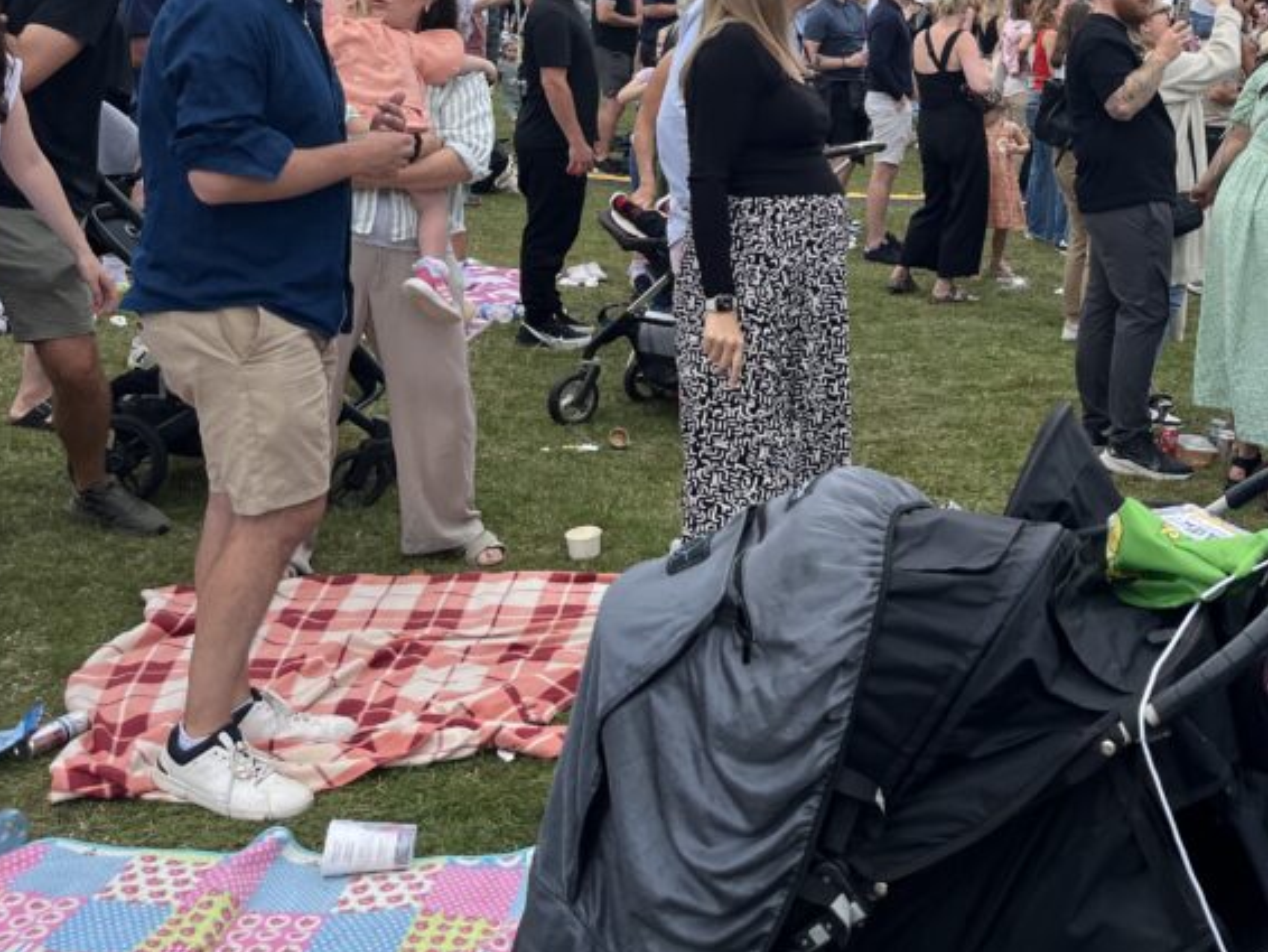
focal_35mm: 47
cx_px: 1127
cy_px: 103
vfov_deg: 29.7
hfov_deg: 37.9
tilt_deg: -2.4
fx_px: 1722
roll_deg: -1.5
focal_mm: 5.1
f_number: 1.6
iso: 50
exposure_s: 1/833
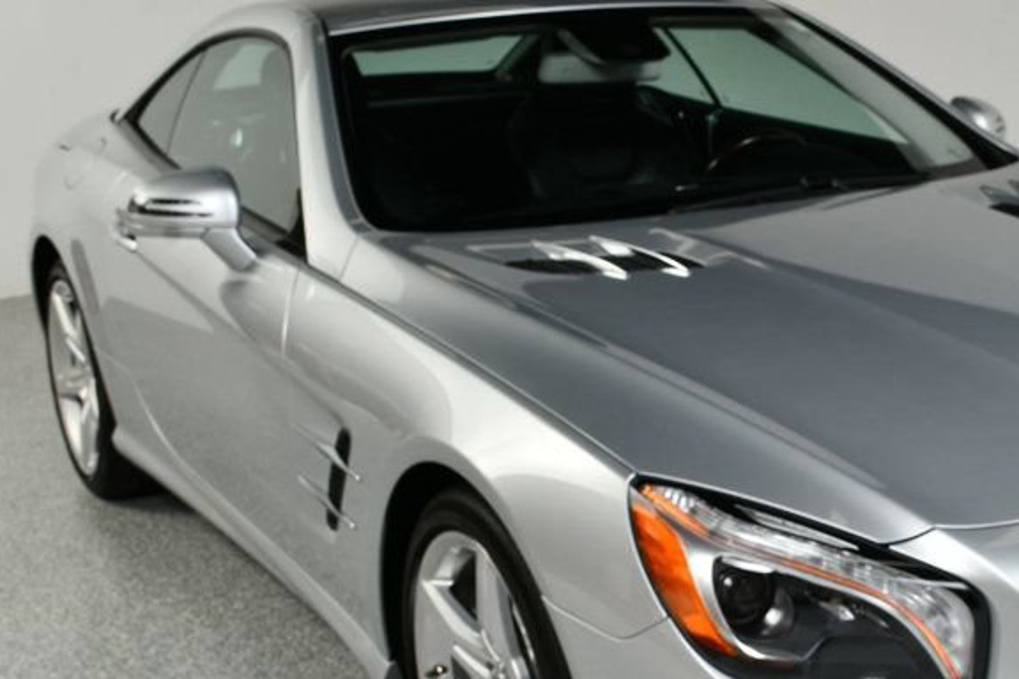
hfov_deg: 30.7
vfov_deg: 21.1
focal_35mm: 64
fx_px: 1811
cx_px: 794
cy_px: 504
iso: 100
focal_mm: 24
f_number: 11
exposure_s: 1/160
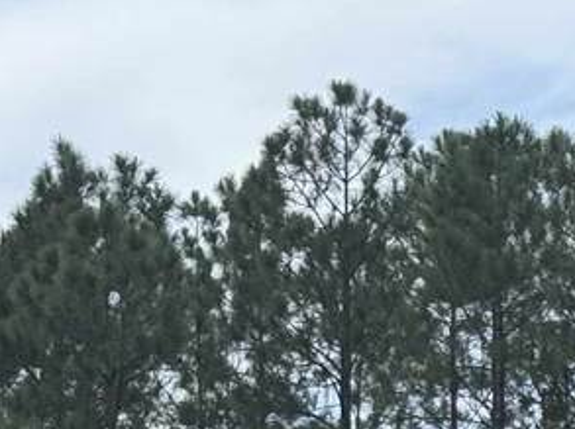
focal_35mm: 210
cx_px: 563
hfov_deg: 9.4
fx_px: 3484
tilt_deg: +3.0
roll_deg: +0.7
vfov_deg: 6.8
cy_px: 872
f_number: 1.78
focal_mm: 6.76
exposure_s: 1/4329
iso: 100
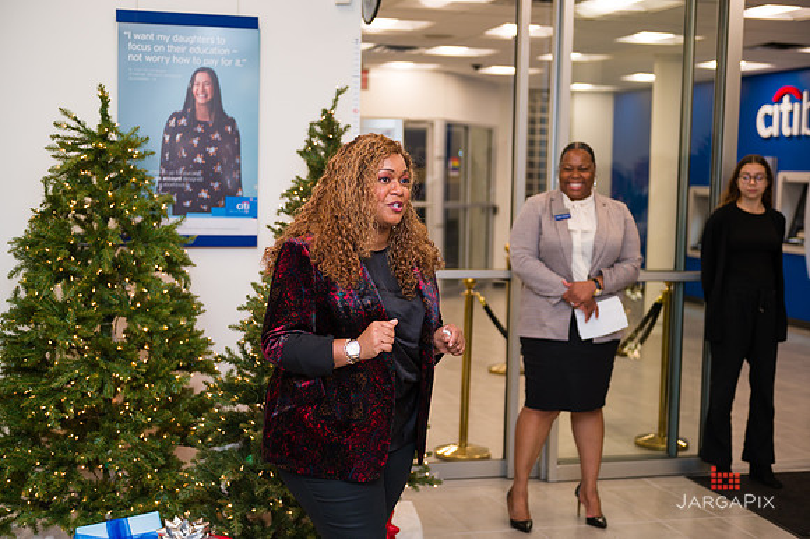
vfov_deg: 26.0
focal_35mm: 52
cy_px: 270
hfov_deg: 38.2
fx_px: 1169
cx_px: 405
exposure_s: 1/200
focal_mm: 52
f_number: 3.2
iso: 400
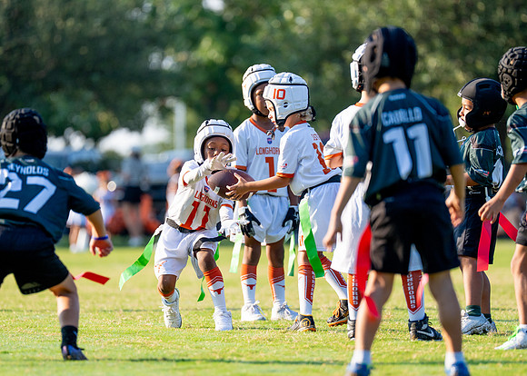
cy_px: 195
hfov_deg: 6.5
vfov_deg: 4.7
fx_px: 4614
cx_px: 262
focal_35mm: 308
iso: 250
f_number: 2.8
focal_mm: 200
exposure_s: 1/2000
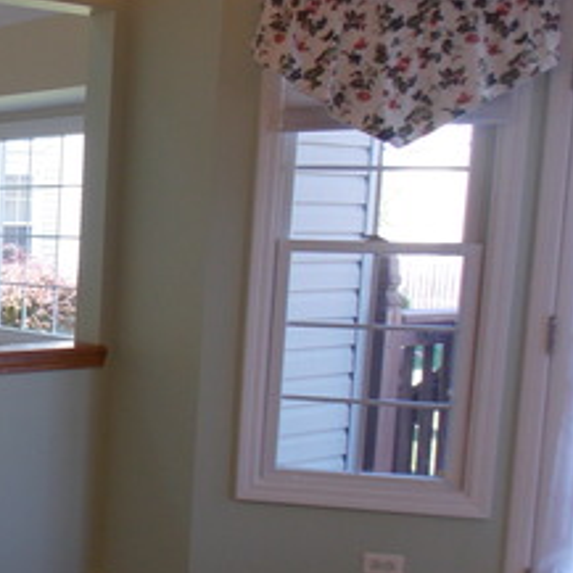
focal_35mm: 60
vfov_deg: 28.5
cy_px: 370
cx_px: -180
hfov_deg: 24.7
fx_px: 1124
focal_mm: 4
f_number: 3.1
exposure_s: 1/30
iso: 80
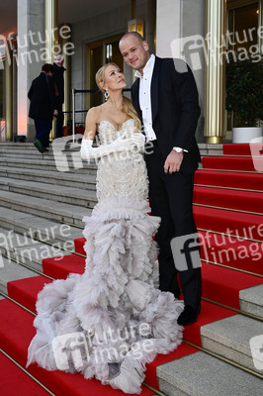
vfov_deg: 51.9
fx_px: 406
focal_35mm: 37
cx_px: 132
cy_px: 198
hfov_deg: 35.9
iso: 3200
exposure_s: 1/250
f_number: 5.6
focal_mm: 37
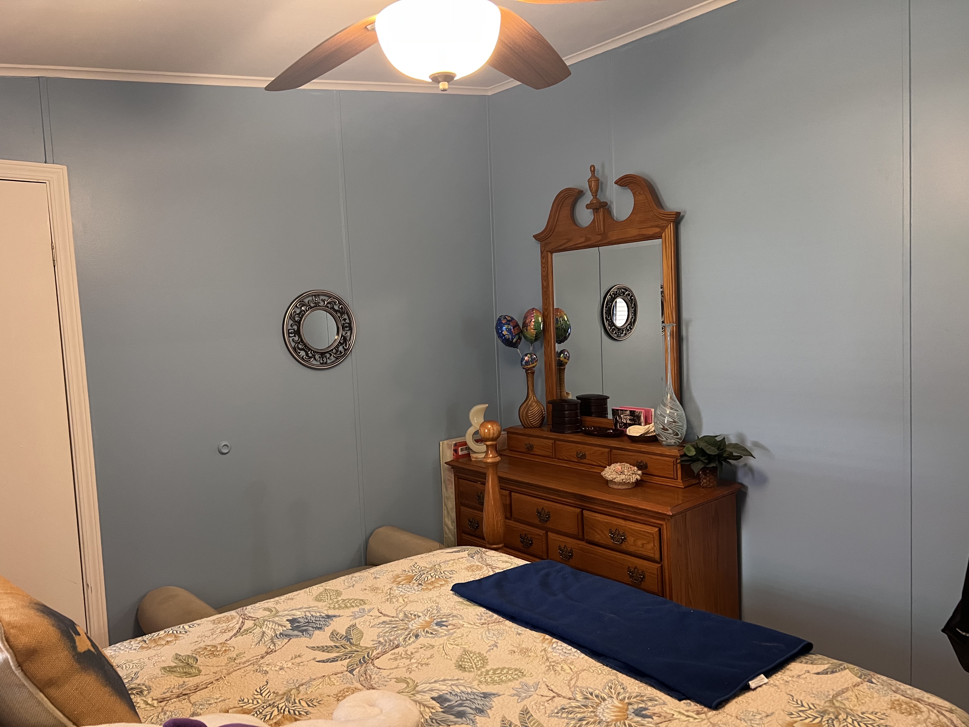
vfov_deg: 53.1
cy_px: 364
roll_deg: +2.2
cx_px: 484
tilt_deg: -3.8
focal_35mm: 26
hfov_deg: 67.3
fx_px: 728
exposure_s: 1/60
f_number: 1.5
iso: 320
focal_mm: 5.7
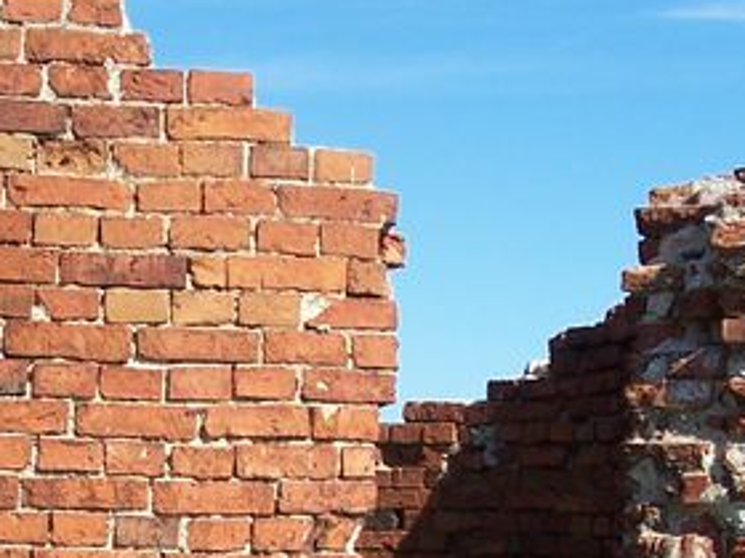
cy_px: 656
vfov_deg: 14.4
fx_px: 2152
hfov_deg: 19.6
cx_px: 274
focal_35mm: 100
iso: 80
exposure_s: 1/500
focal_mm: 6
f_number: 4
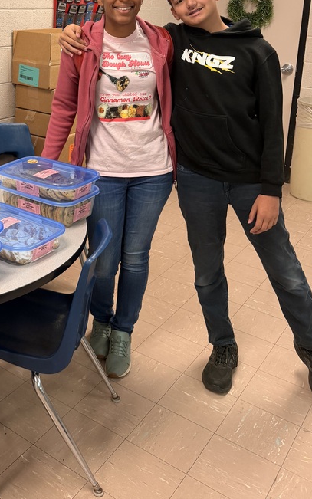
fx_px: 544
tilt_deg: -13.3
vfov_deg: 47.5
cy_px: 126
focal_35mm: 40
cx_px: 42
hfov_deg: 30.8
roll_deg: -1.1
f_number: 1.78
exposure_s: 1/60
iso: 160
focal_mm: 6.76
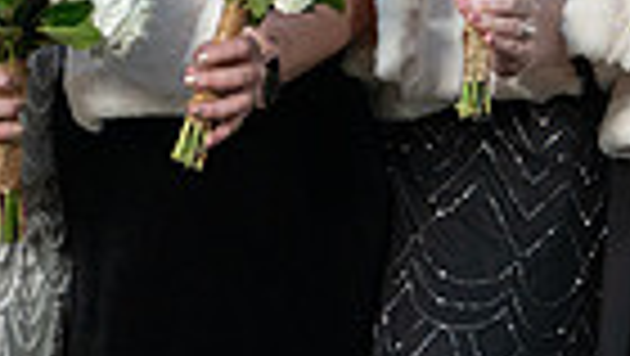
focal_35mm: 655
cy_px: -208
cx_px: 1
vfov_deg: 1.9
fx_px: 10950
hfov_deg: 3.3
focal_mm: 140
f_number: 4
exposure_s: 1/250
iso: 2000
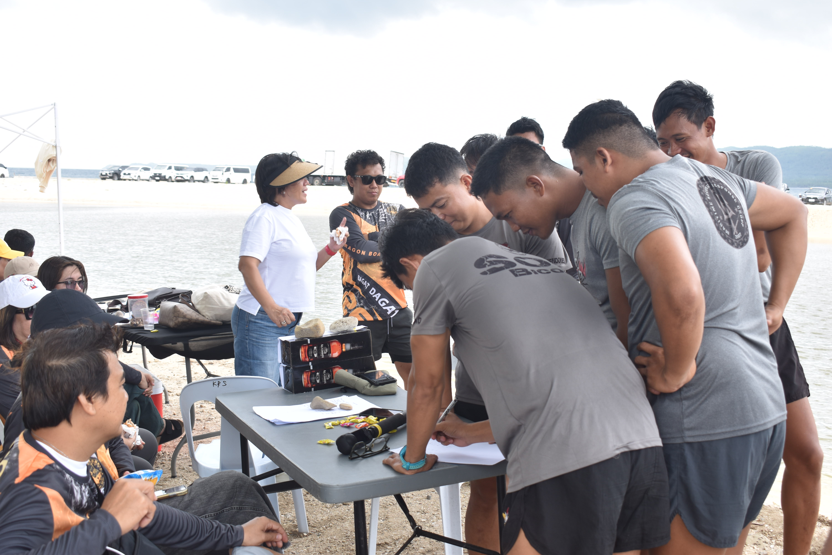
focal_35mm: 44
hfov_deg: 45.0
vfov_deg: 30.8
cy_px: 278
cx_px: 416
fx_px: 1005
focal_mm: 29
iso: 100
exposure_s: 1/100
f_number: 5.6
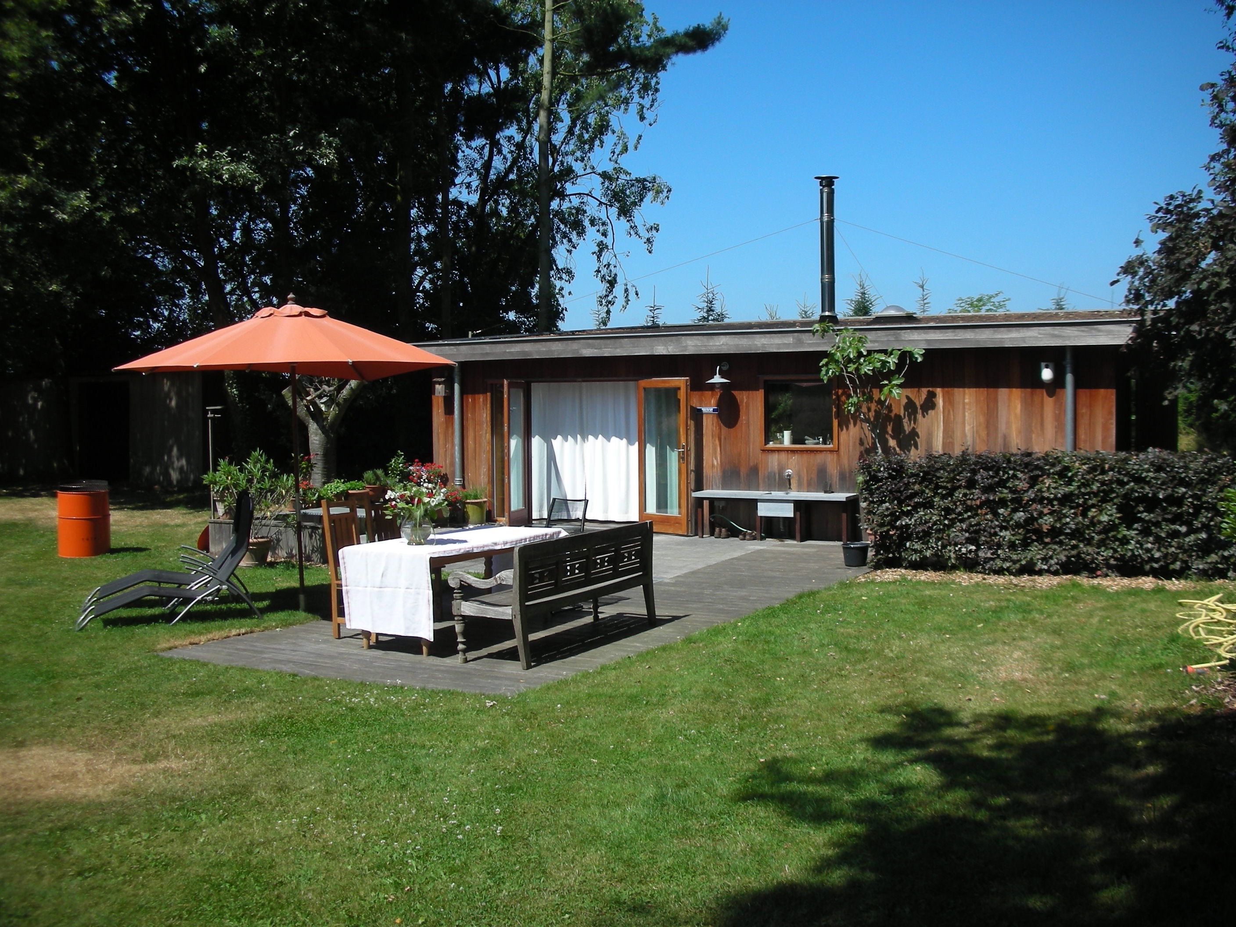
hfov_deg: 52.6
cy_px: 464
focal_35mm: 35
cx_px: 618
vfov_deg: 40.7
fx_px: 1250
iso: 50
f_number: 8.5
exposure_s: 1/87.6
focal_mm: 5.8
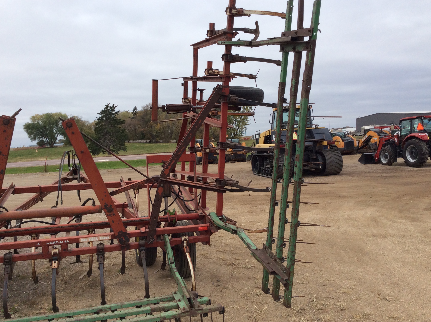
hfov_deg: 54.0
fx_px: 423
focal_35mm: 34
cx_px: 209
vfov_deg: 41.7
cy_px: 160
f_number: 2.4
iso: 32
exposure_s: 1/572
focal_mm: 3.3
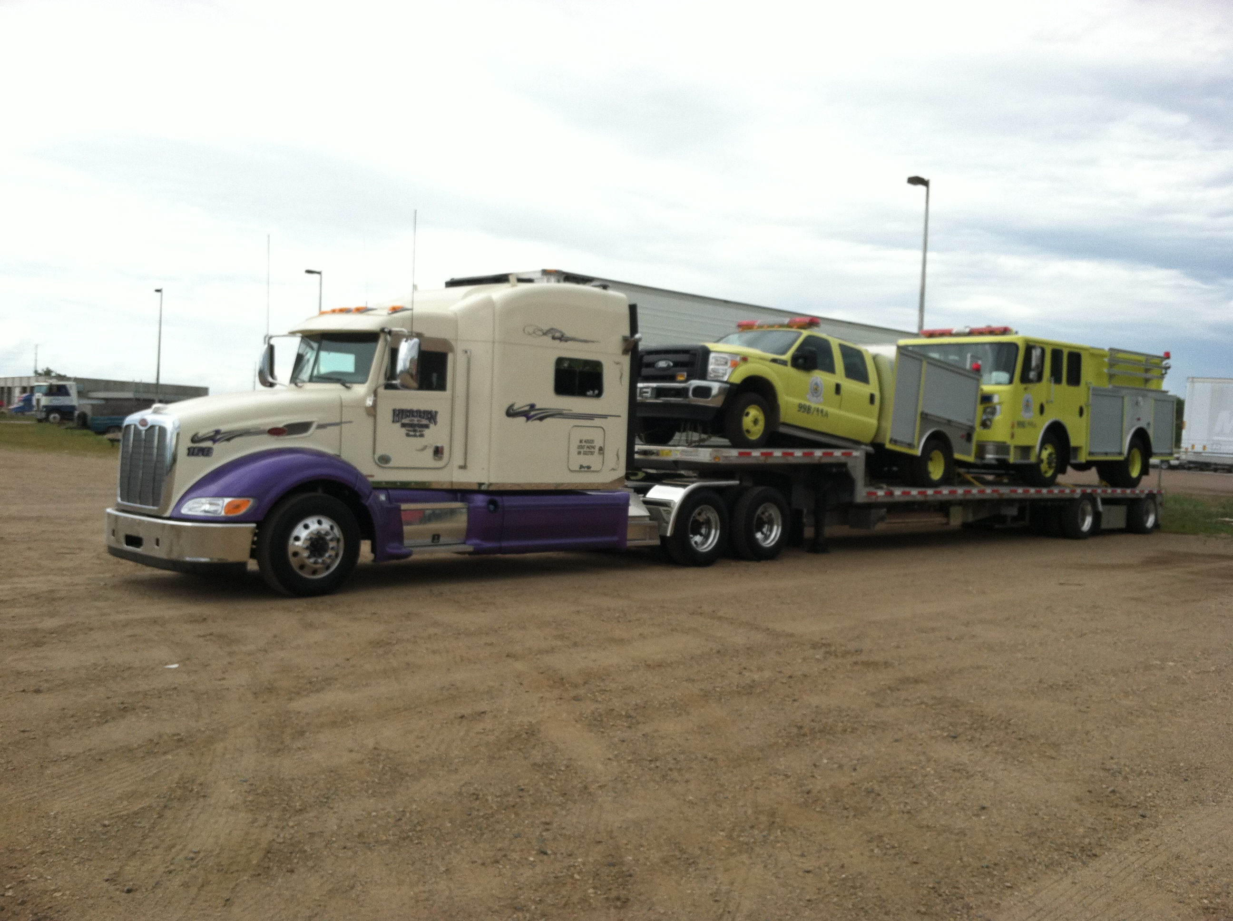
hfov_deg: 52.7
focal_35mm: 35
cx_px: 616
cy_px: 460
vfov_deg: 40.6
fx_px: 1245
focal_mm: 3.85
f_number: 2.8
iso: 80
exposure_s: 1/570
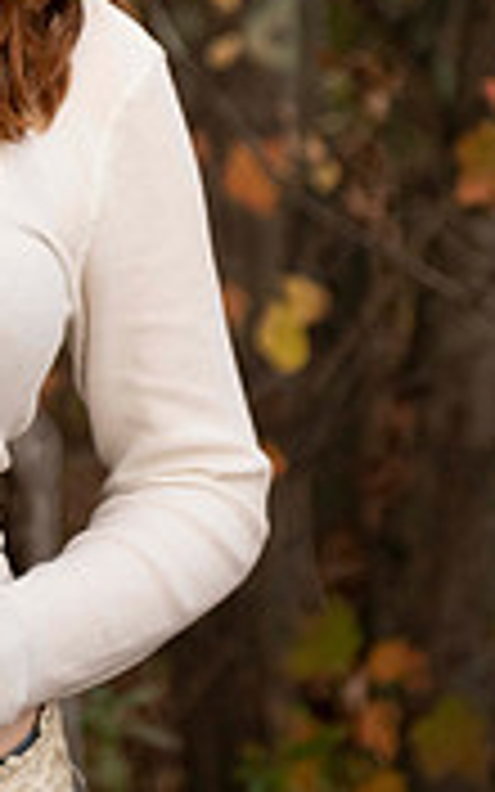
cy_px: 9
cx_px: -135
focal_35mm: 156
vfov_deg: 13.2
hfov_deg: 8.3
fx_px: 3367
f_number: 2.8
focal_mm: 60
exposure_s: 1/1600
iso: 2000
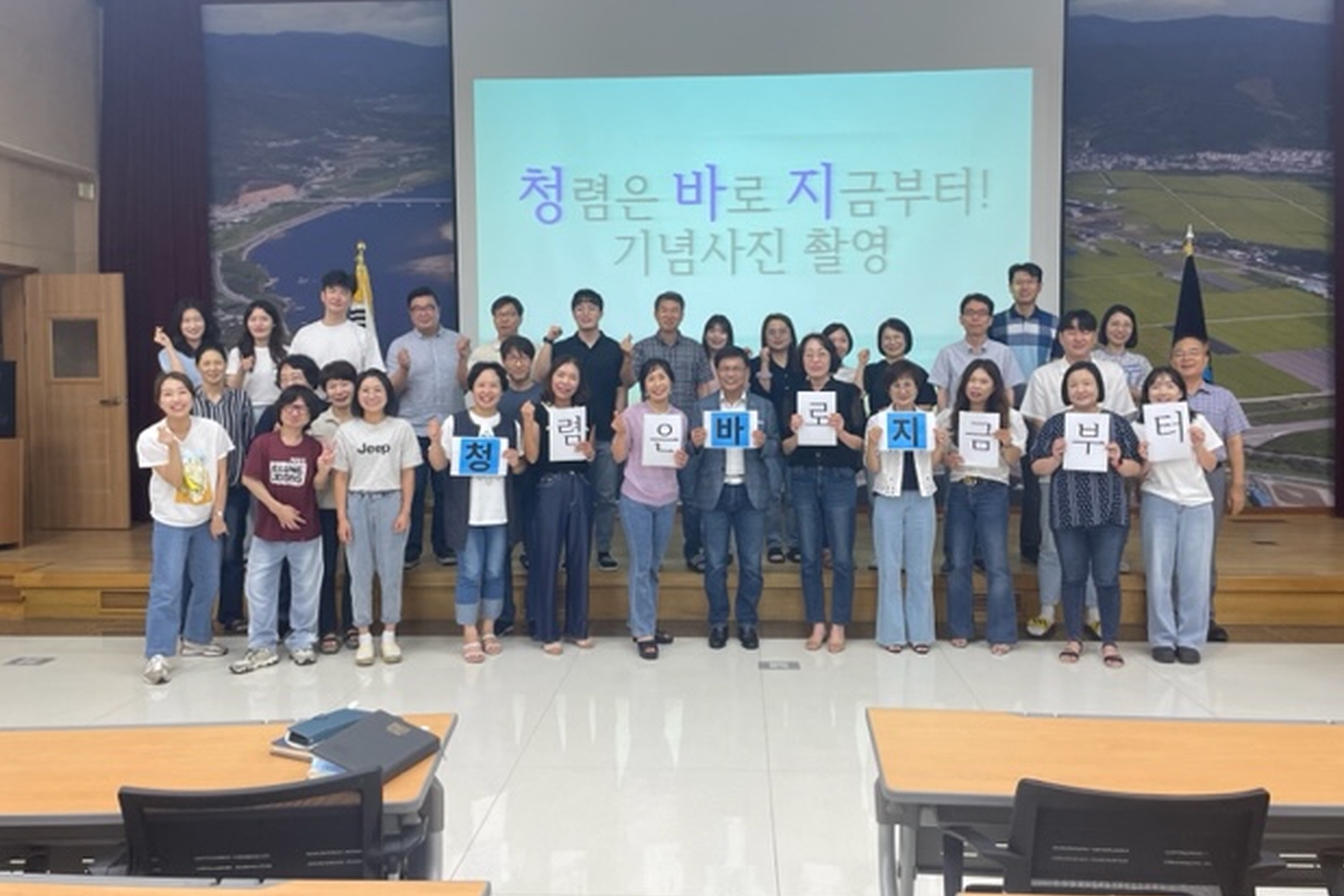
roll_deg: +0.0
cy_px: 413
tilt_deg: -2.6
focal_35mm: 28
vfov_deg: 46.4
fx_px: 1045
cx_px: 694
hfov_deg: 65.5
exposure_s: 1/121
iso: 125
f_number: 1.6
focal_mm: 4.2
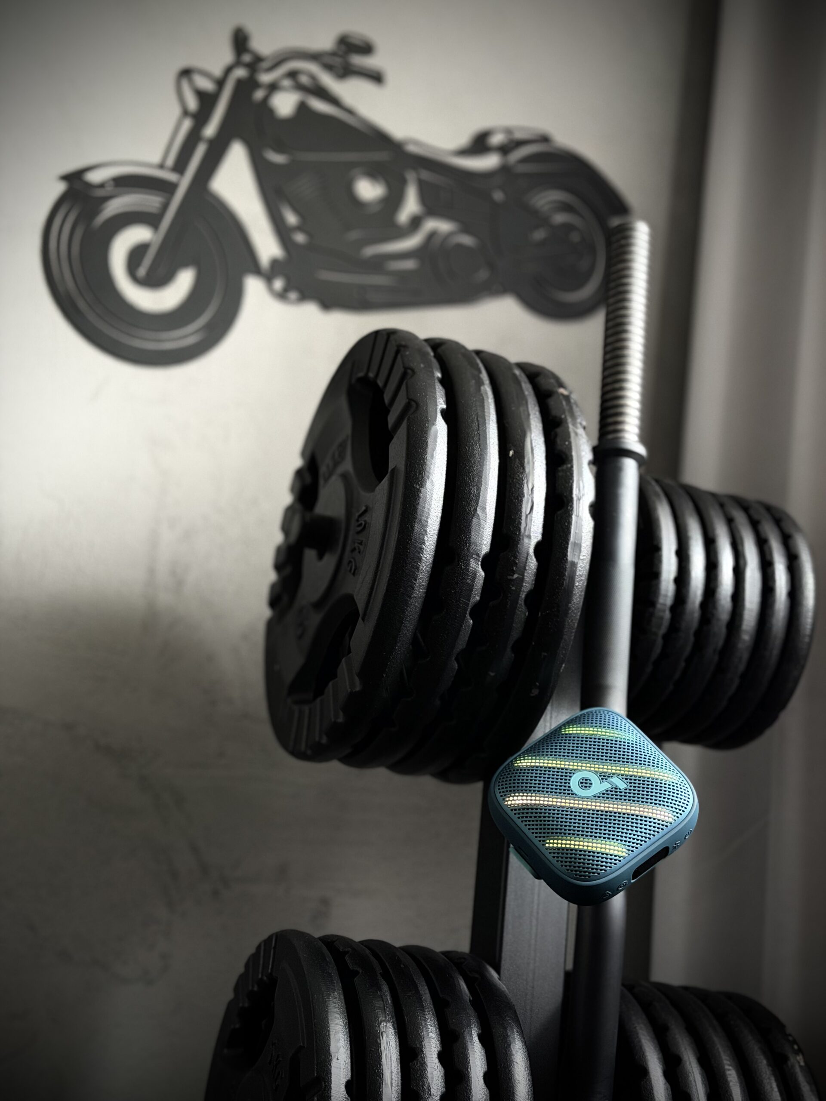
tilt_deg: +18.1
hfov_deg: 30.3
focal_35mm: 48
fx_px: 1527
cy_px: 550
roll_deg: -5.7
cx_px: 413
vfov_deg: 39.7
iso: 500
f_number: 1.78
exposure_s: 1/40
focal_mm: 6.76
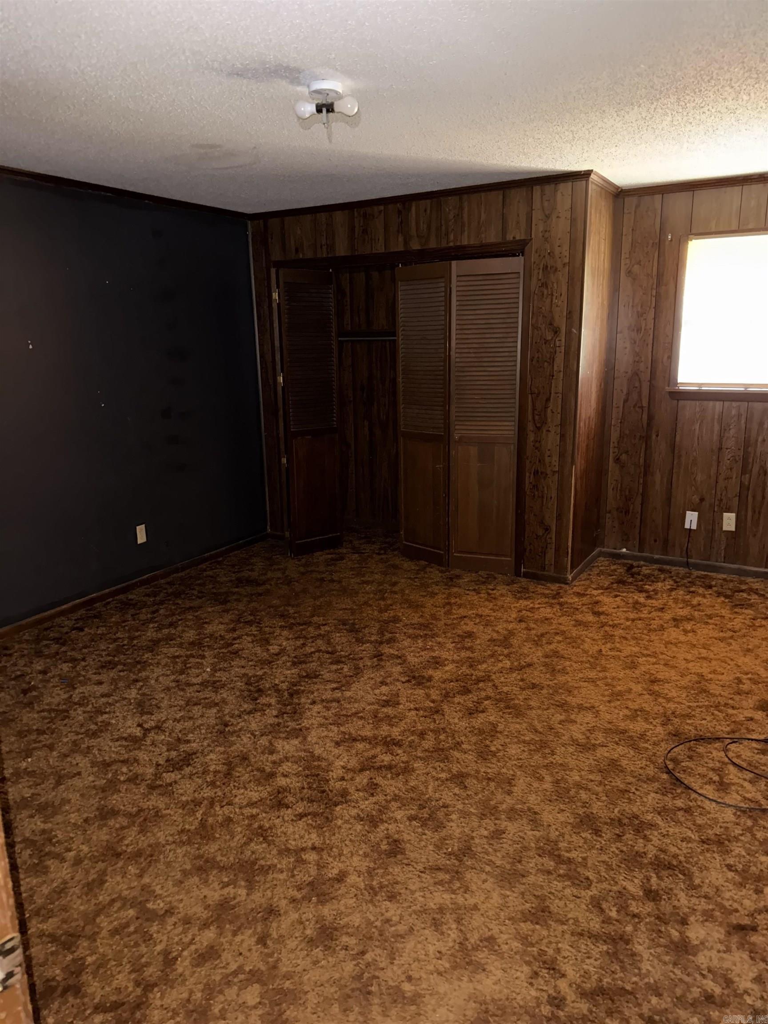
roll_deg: +0.2
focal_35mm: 24
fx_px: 710
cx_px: 384
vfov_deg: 71.6
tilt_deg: -13.3
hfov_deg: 56.8
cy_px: 512
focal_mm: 6.76
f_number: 1.78
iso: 800
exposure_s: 1/6
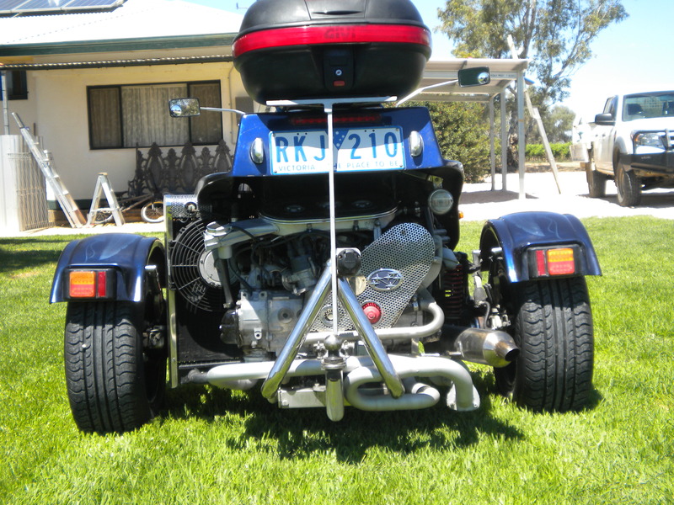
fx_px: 1012
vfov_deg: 28.0
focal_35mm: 52
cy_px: 252
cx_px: 337
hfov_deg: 36.8
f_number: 3.9
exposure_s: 1/397
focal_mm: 9.3
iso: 80
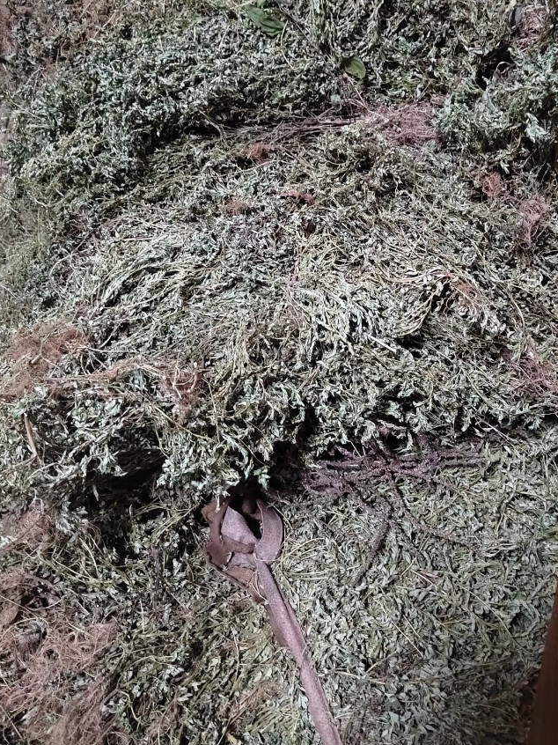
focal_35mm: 29
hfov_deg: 48.1
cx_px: 319
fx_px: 624
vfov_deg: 61.4
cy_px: 315
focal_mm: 5.52
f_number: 1.9
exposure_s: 1/13
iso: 6400
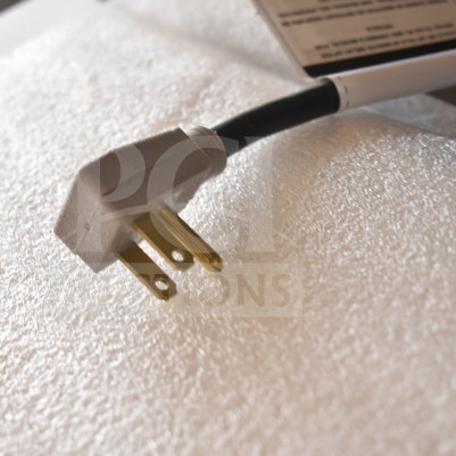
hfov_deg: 26.0
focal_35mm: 66
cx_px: 174
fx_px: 984
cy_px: 227
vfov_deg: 26.1
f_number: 4.5
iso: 220
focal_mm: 34
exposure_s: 1/50
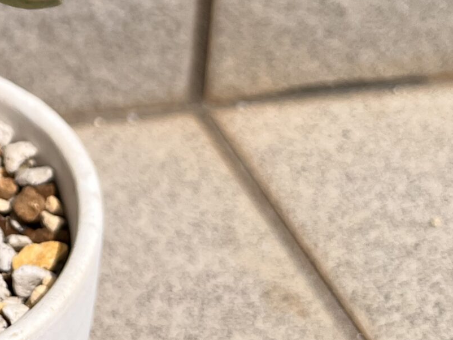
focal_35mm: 83
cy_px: -87
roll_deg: +3.7
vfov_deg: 16.9
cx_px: -168
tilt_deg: -26.1
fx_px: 1086
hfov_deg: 21.0
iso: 50
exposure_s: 1/6494
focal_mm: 5.1
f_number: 1.6
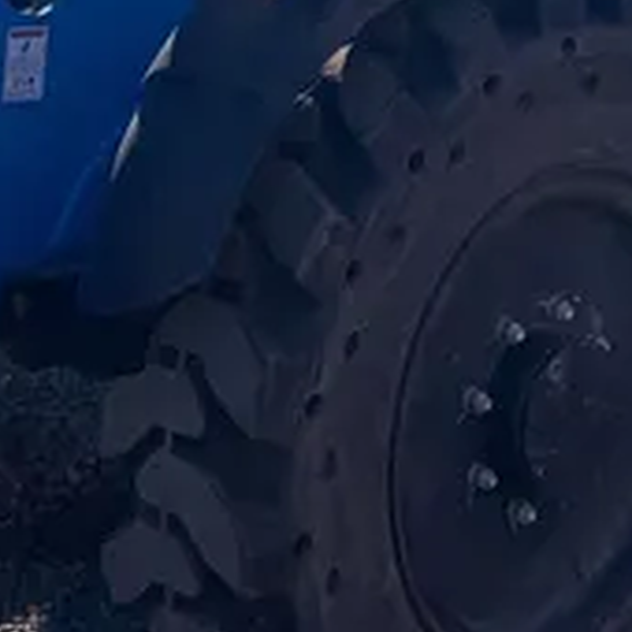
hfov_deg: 17.5
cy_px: -385
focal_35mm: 99
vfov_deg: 15.8
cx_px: 454
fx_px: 2045
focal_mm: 4.25
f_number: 1.8
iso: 25
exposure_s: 1/2364
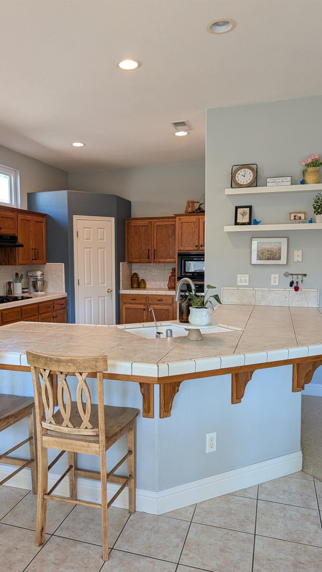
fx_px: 410
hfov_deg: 42.7
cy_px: 294
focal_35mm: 27
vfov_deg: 69.8
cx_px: 130
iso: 31
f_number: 1.68
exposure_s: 1/30
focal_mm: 6.9
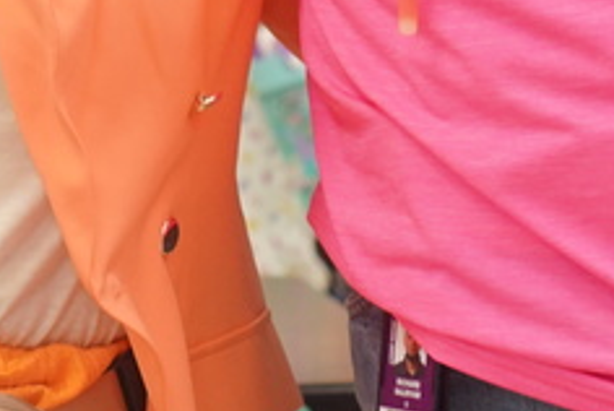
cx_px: -278
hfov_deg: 8.2
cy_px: -415
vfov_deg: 5.5
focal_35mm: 247
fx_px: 4218
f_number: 4
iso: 2000
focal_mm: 57
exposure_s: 1/160
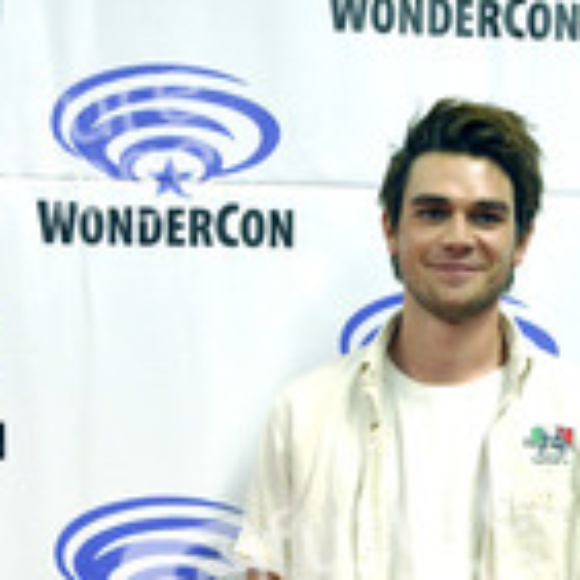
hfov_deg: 19.8
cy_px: 786
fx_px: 1649
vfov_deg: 18.4
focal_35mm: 87
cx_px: 455
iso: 1000
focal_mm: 24
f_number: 4.5
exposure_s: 1/80
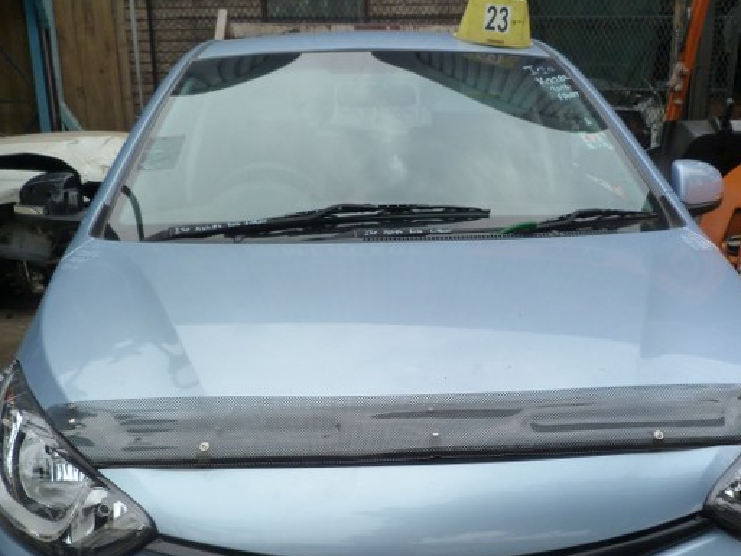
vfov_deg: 36.0
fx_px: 835
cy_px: 416
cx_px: 412
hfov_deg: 47.8
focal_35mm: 39
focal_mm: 4.5
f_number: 4
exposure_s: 1/250
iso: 125
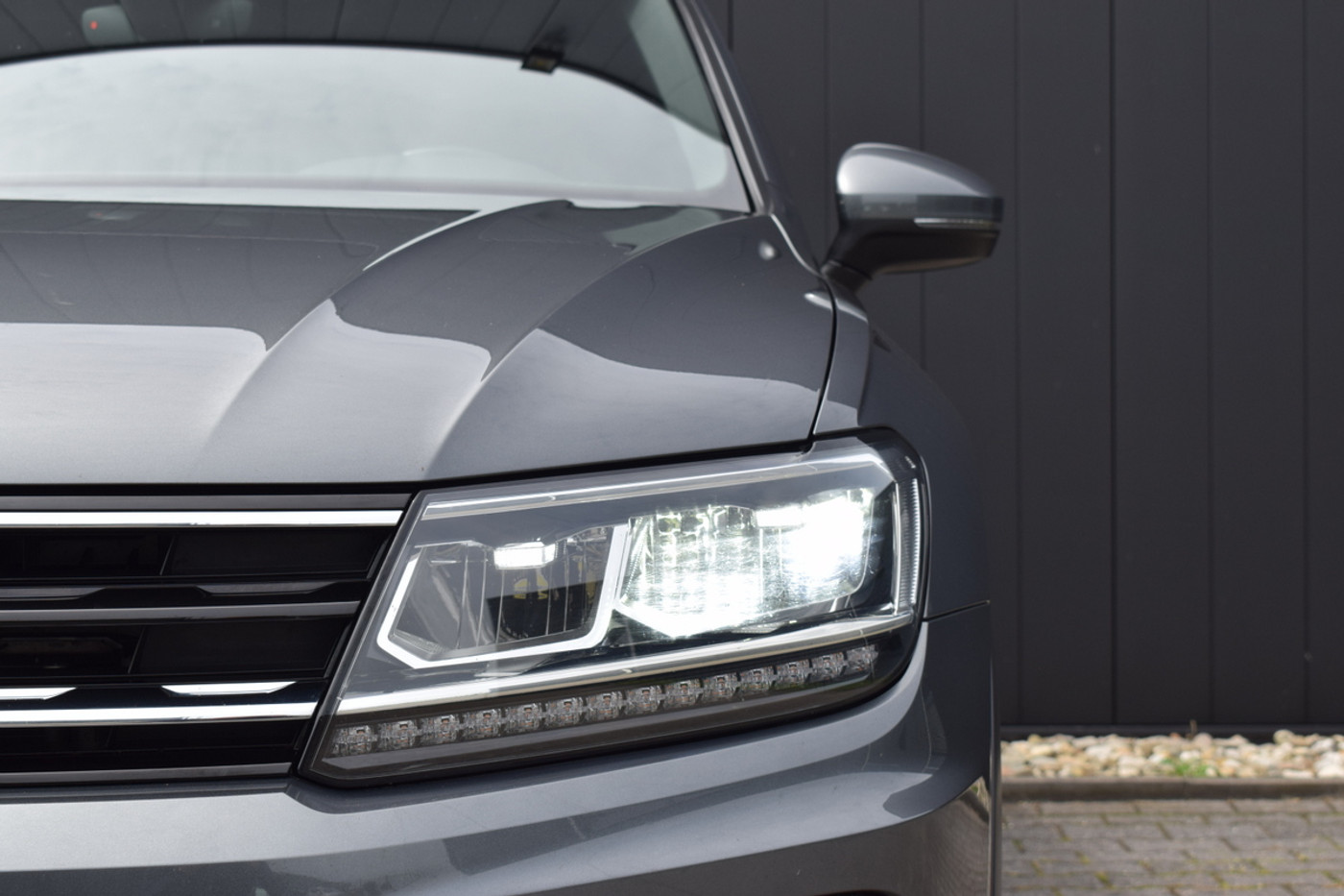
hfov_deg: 31.9
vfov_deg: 21.6
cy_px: 448
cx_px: 672
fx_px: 2352
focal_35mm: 63
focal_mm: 42
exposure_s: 1/320
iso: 200
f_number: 9
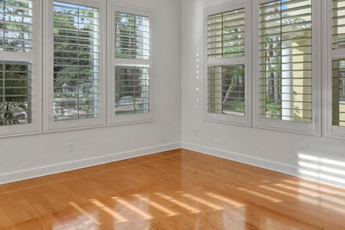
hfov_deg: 61.5
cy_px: 84
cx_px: 203
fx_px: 287
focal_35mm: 30
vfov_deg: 43.2
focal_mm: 10
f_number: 5.6
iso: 100
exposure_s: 1/80
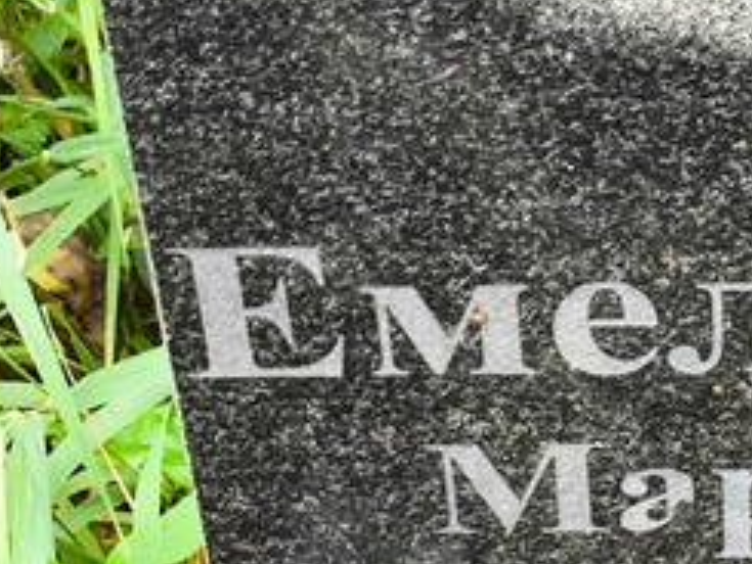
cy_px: 582
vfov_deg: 9.0
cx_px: 711
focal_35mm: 163
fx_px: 3543
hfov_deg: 12.0
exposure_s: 1/60
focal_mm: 4.71
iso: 80
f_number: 1.7
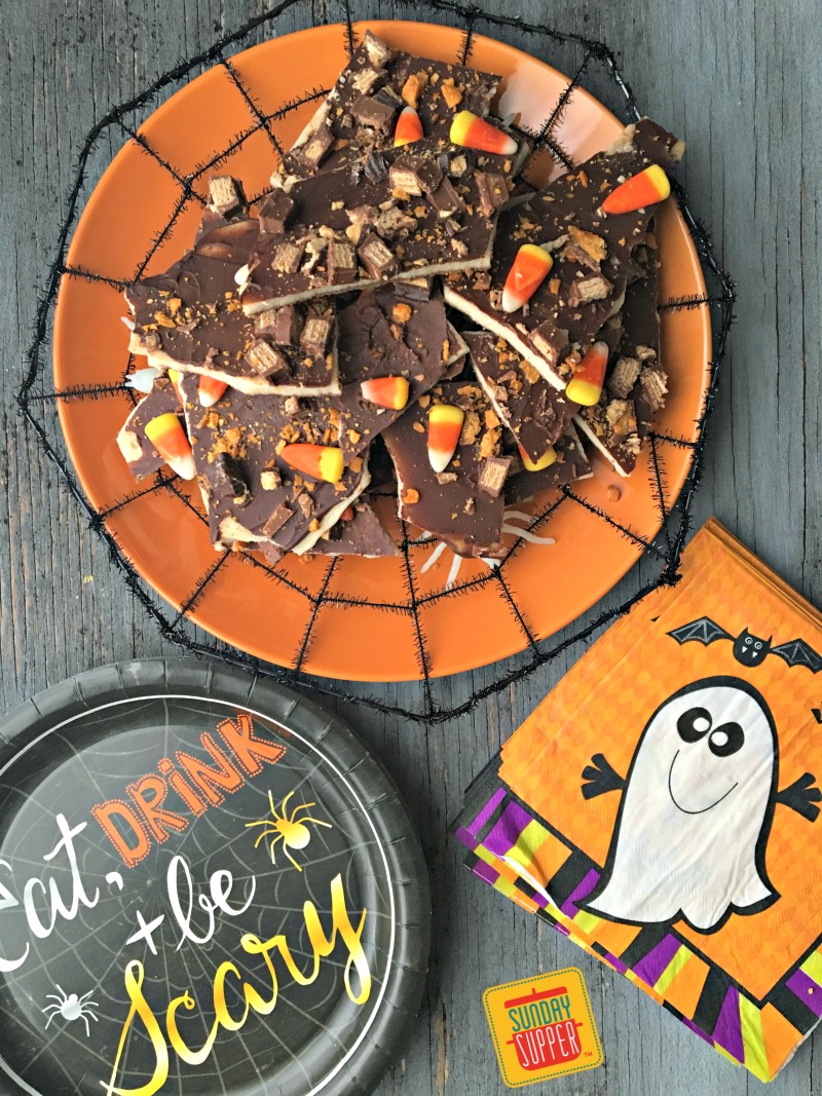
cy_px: 548
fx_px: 918
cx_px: 411
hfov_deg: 48.2
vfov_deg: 61.7
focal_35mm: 29
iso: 125
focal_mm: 4.15
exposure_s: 1/30
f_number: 2.2
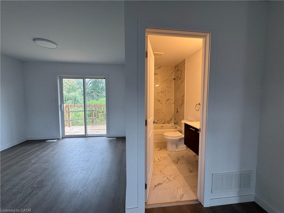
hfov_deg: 102.1
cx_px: 142
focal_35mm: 14
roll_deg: +0.2
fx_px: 115
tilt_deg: -3.9
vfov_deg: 85.7
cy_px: 106
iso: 100
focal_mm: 2.22
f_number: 2.2
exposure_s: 1/120
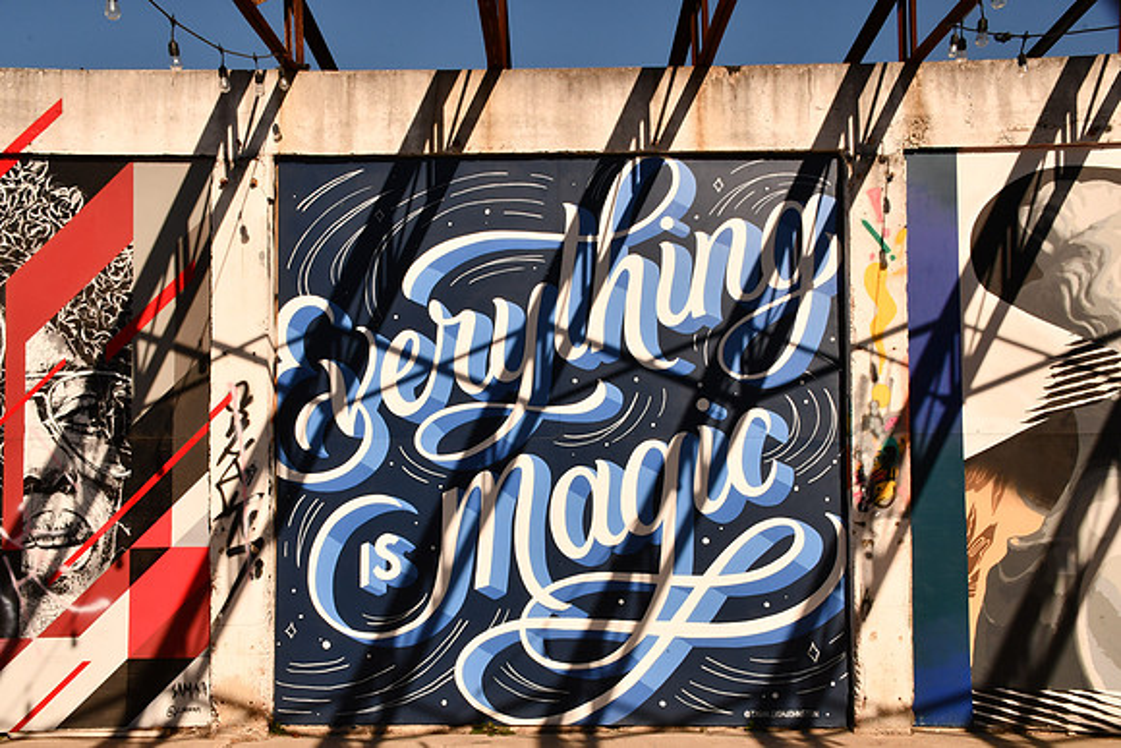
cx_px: 560
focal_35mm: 39
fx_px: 1215
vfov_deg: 34.2
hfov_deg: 49.5
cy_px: 374
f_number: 22
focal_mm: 26
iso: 400
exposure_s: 1/400
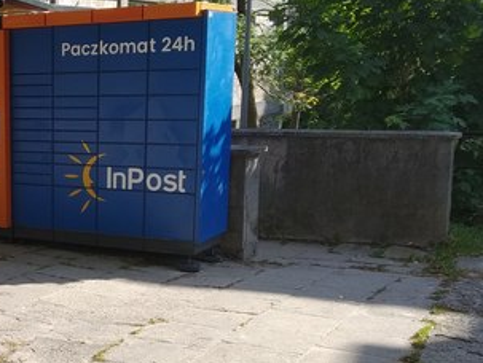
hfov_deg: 29.5
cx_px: -27
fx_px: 838
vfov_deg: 24.3
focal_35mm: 60
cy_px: 252
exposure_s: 1/479
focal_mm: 3.82
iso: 100
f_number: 2.2
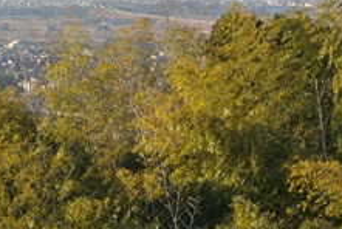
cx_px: 132
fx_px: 2235
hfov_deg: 8.7
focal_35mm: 235
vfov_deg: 5.8
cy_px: -96
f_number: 5.6
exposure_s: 1/200
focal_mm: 30
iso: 100
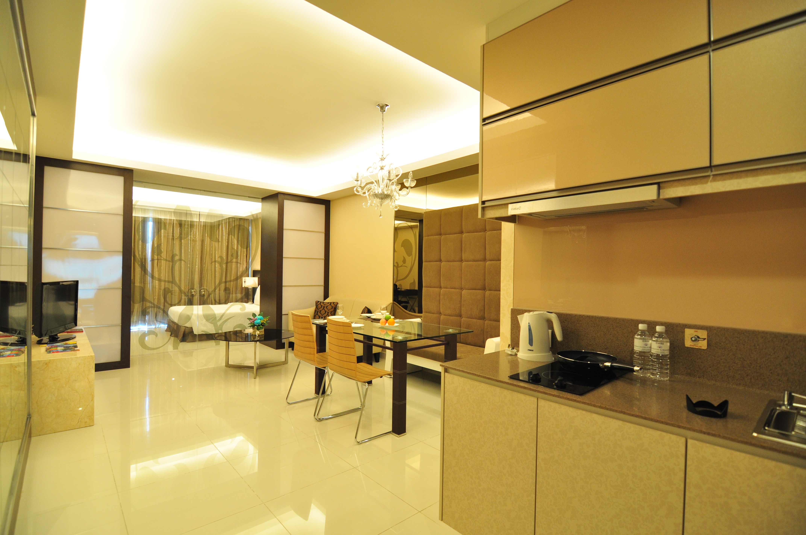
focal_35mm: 16
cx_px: 403
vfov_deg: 71.9
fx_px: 369
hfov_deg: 95.0
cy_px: 268
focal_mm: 11
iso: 500
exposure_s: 1/60
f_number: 3.5
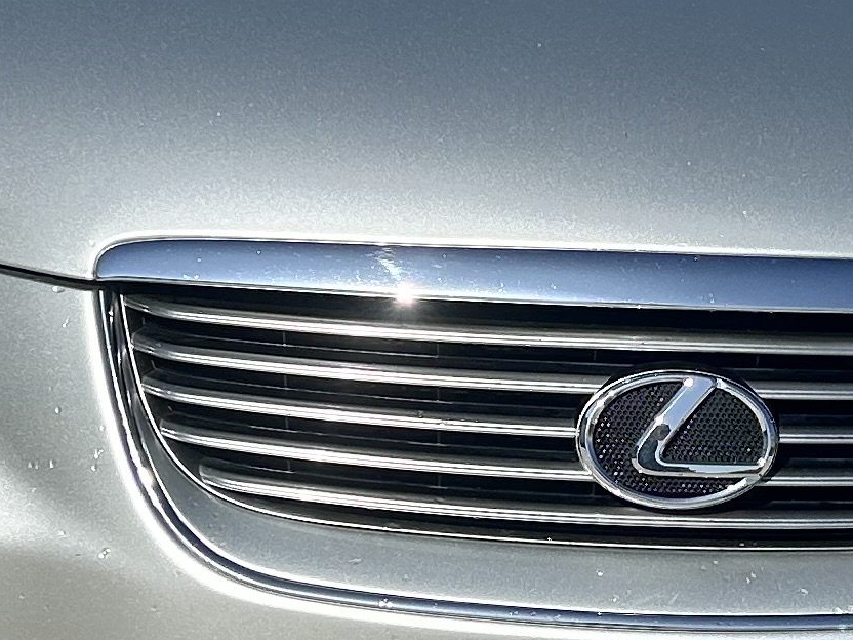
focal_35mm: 126
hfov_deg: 15.6
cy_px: 434
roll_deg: -4.3
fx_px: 3105
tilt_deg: -19.3
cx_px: 603
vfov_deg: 11.7
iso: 50
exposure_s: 1/8000
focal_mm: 5.7
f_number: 1.5
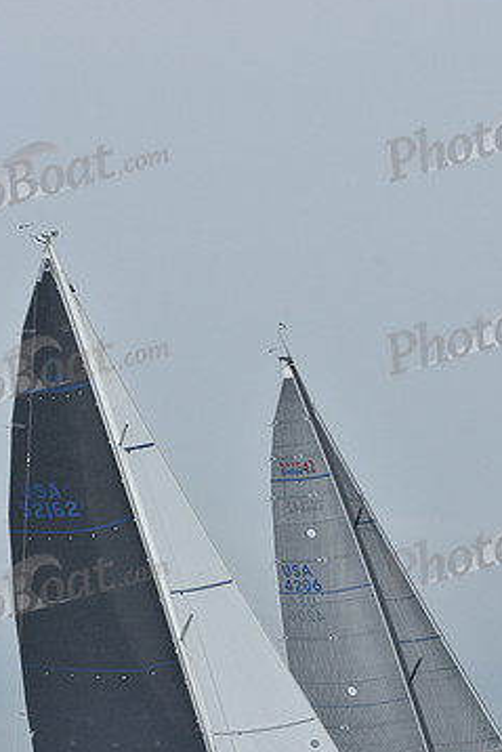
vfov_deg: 11.5
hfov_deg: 7.7
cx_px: 278
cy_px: 460
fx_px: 3719
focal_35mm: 178
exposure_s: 1/1000
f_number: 8
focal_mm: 110
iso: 320
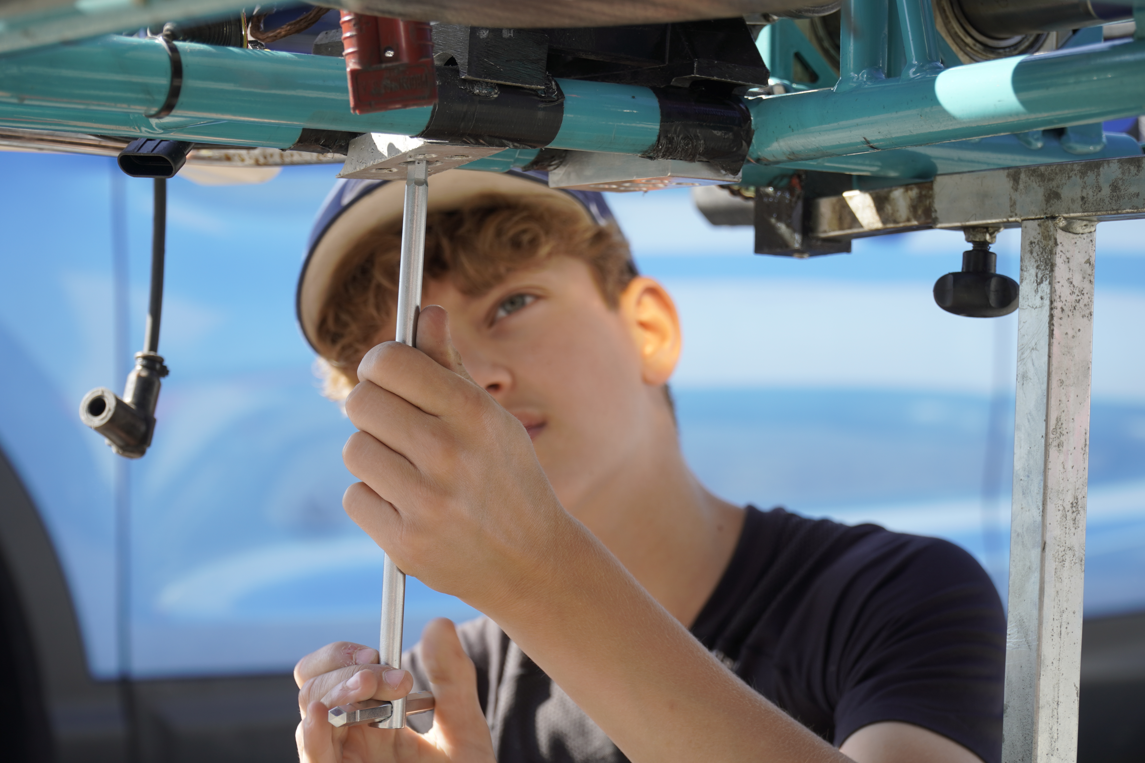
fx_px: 3387
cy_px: 382
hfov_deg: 19.2
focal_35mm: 106
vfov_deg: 12.9
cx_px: 572
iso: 100
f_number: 4.5
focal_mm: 71
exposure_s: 1/160
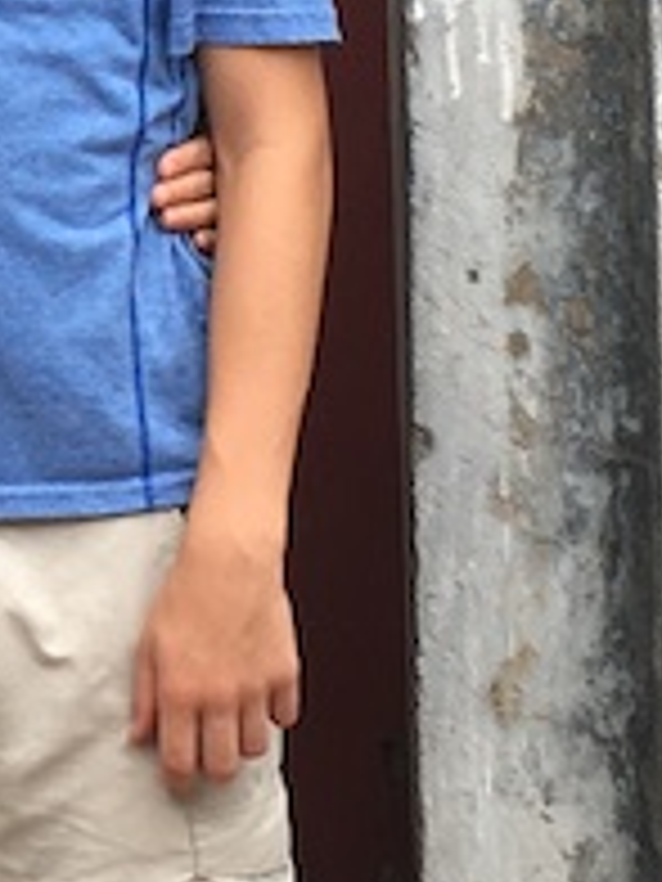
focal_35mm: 178
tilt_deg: -3.7
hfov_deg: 8.2
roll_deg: +0.9
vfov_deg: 11.0
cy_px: -99
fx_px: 4539
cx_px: -306
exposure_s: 1/390
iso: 25
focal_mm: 4.15
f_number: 2.2
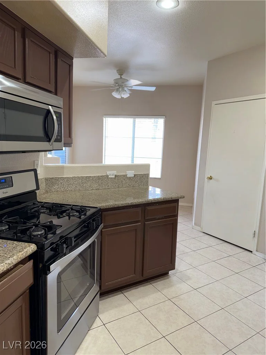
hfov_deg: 56.8
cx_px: 133
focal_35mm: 24
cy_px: 178
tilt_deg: -7.8
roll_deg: -3.2
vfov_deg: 71.6
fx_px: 246
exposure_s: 1/36
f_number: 1.78
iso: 64
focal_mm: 6.76
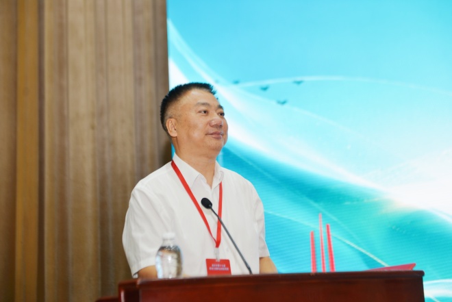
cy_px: 151
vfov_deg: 19.5
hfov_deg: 28.8
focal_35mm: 70
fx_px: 879
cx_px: 226
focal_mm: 70
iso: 200
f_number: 4
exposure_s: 1/60
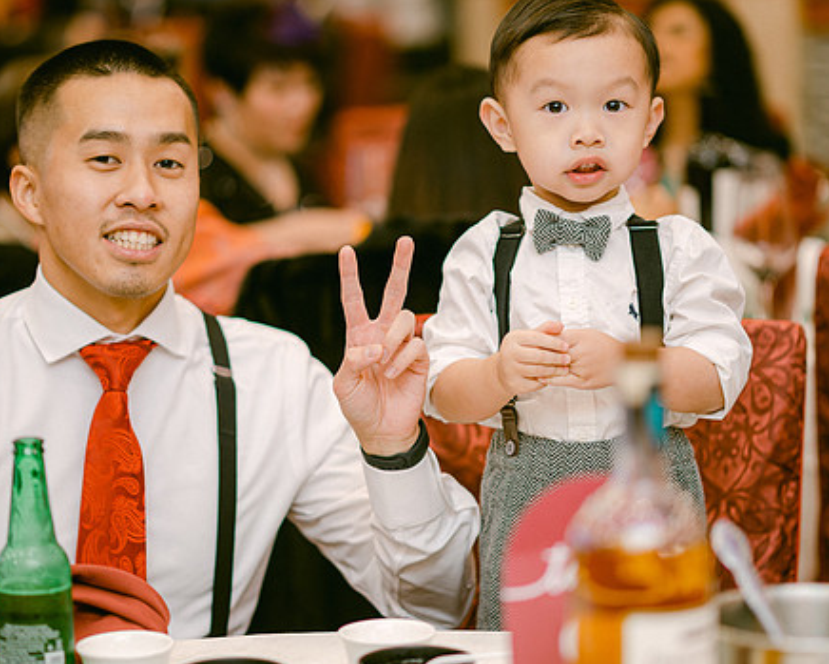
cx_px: 373
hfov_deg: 18.1
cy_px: 335
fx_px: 2601
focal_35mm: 106
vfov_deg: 14.5
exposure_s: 1/125
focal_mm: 85
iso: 320
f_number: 2
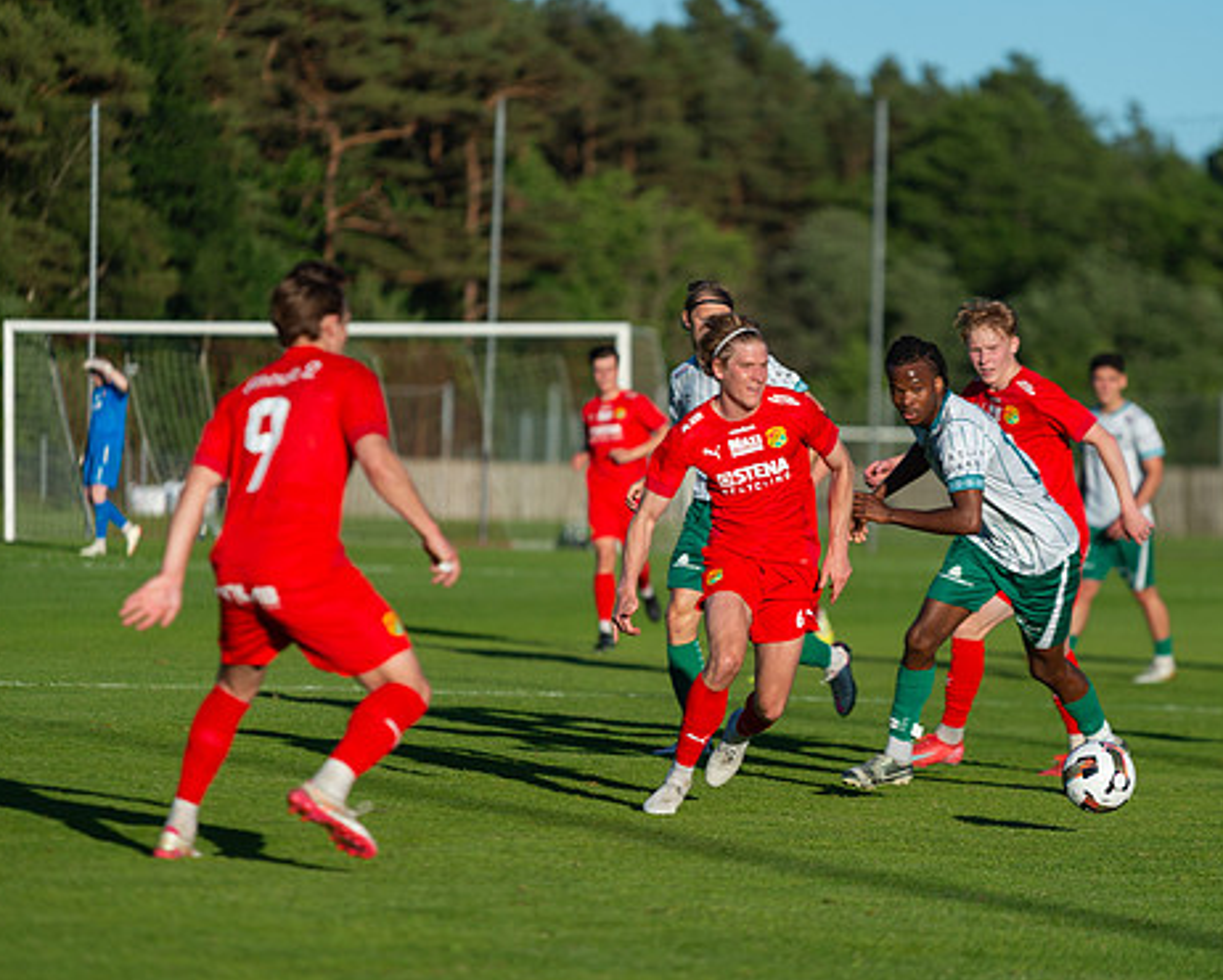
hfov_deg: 8.0
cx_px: 688
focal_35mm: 241
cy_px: 506
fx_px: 8727
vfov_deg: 6.4
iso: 100
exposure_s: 1/1250
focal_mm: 200
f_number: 3.2
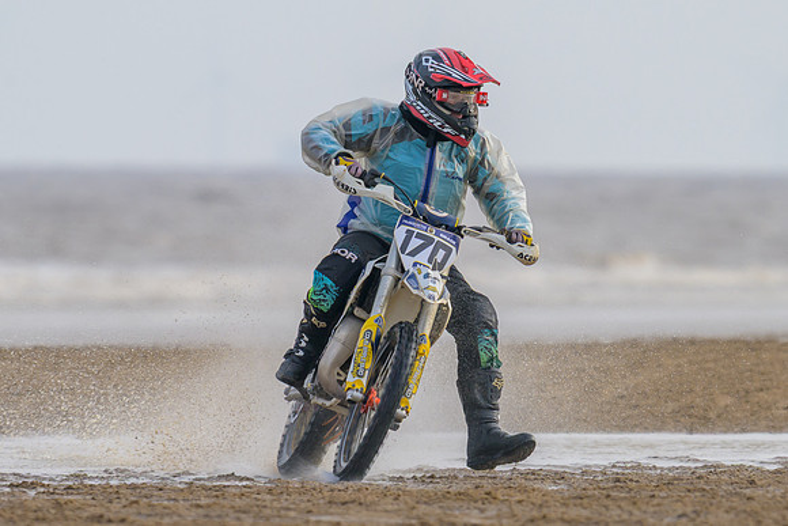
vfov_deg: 1.2
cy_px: 268
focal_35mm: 1166
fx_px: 25537
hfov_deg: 1.8
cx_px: 411
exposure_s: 1/640
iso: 400
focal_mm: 600
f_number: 8
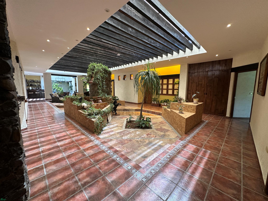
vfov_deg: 85.7
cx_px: 134
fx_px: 108
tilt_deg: -6.2
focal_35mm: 14
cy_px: 100
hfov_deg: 102.1
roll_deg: +0.2
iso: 200
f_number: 2.2
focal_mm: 2.22
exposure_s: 1/120
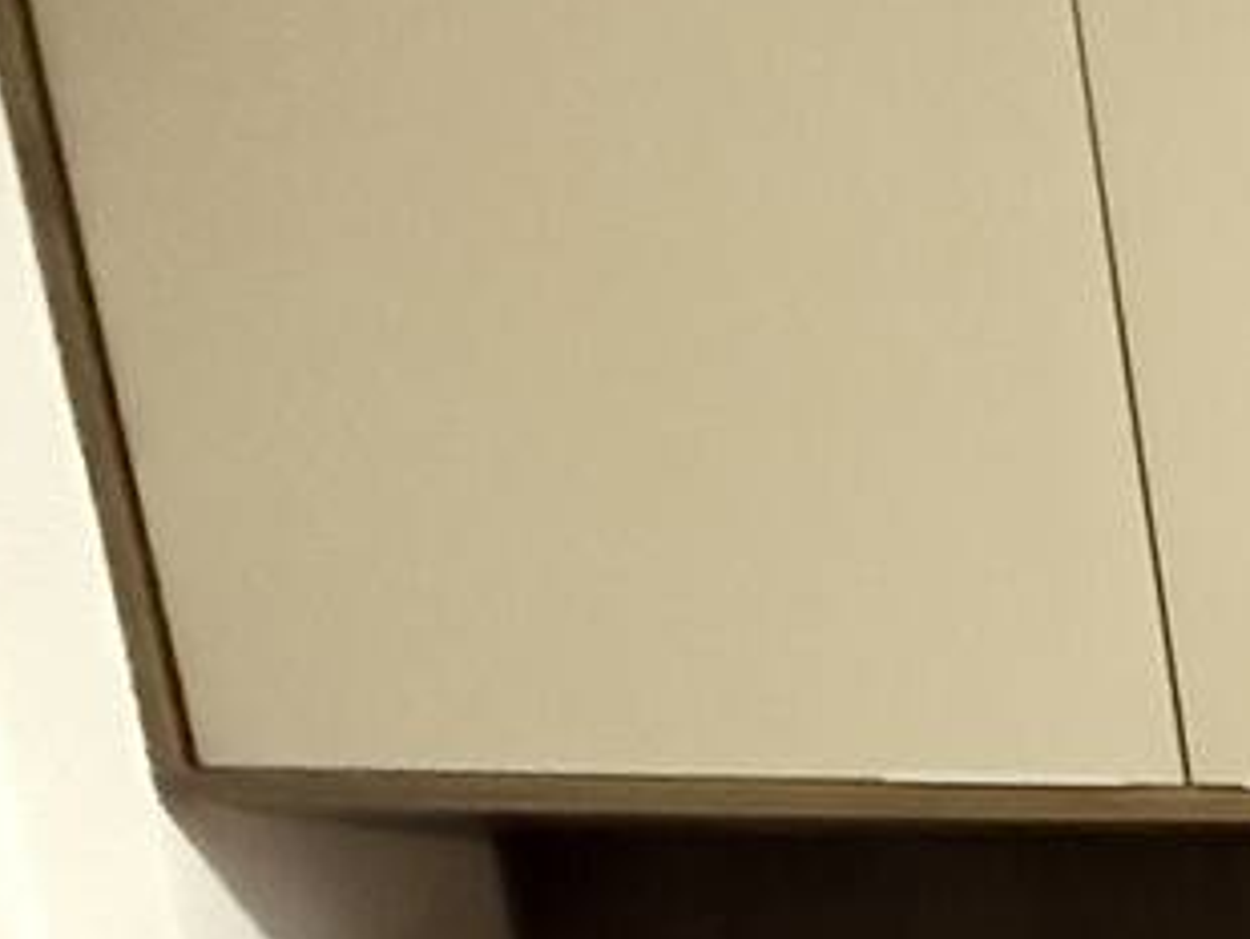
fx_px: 2349
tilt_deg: -10.0
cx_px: 2855
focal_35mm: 65
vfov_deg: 19.6
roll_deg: +1.1
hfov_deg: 16.2
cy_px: 1415
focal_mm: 2.22
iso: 1250
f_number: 2.2
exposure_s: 1/40
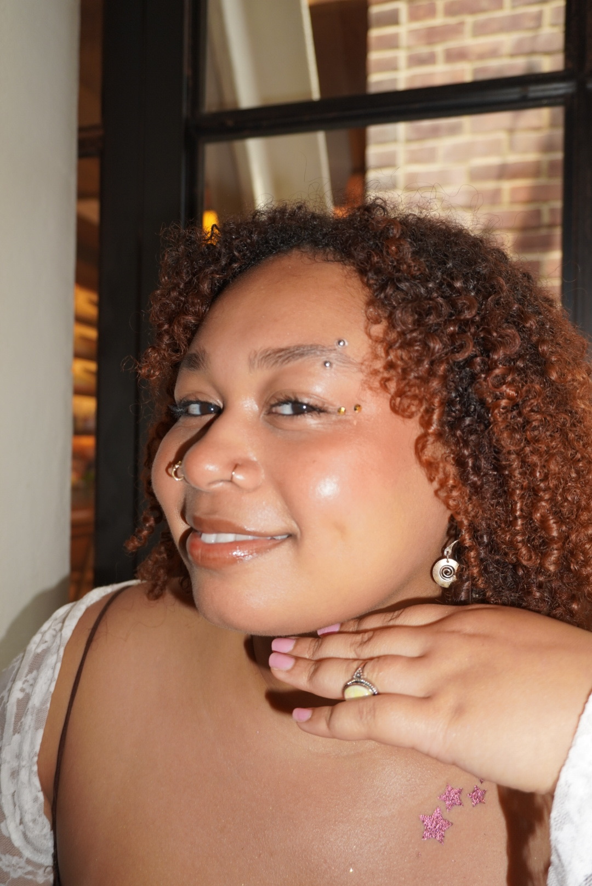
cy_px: 443
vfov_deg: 61.9
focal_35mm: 30
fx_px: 739
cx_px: 296
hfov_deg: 43.7
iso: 250
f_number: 4
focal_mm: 20
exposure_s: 1/160
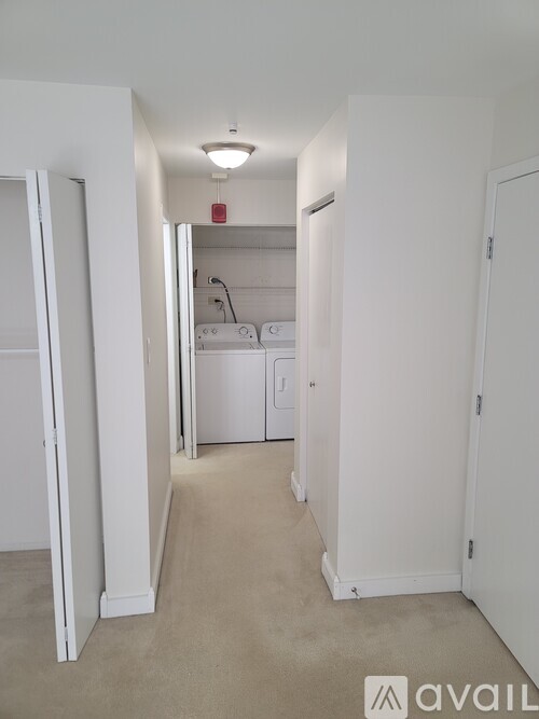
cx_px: 270
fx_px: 519
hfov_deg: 54.9
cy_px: 360
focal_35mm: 25
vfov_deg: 69.4
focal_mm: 7
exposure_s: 1/120
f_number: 1.8
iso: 160
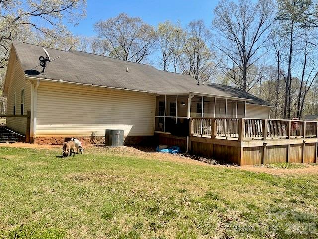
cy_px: 120
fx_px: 230
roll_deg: -1.8
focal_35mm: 25
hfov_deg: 69.4
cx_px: 159
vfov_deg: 54.9
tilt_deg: -1.5
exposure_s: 1/2336
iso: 32
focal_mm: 5.1
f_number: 1.6
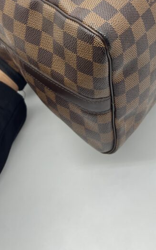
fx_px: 367
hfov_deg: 23.8
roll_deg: +10.1
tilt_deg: -44.2
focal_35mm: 54
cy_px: 16
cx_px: 111
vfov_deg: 35.0
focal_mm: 5.7
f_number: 1.5
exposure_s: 1/100
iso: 64
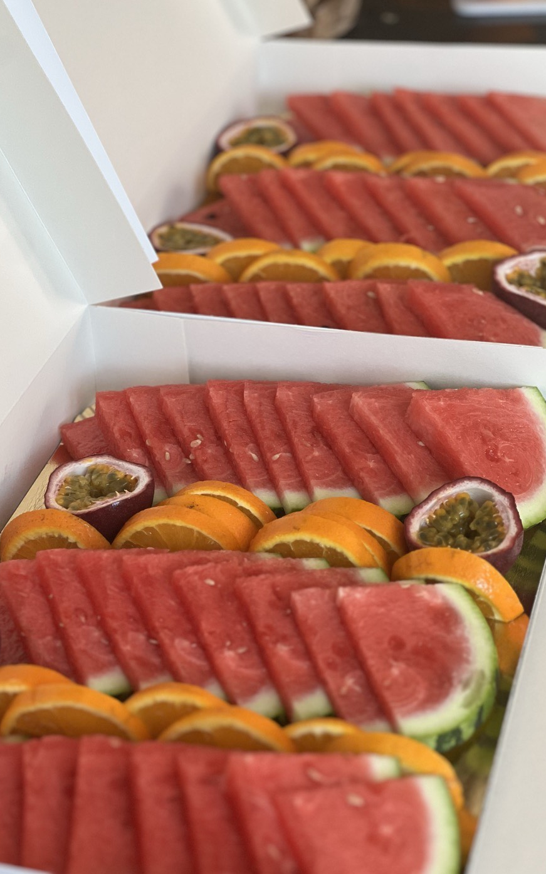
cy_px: 437
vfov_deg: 25.2
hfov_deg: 15.9
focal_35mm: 82
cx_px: 280
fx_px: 1953
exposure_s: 1/121
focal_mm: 9
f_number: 2.8
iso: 160
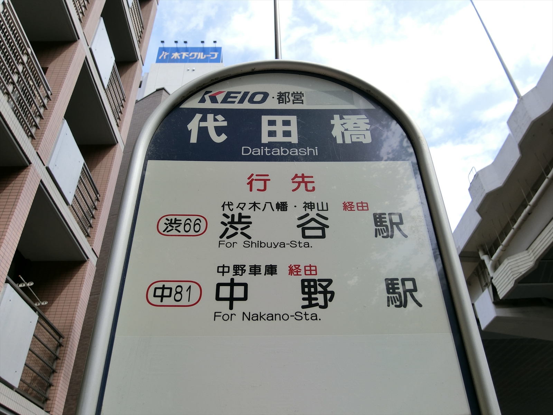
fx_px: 479
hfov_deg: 60.0
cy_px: 208
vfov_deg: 46.8
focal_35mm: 30
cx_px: 276
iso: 80
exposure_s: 1/800
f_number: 3.3
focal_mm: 6.4
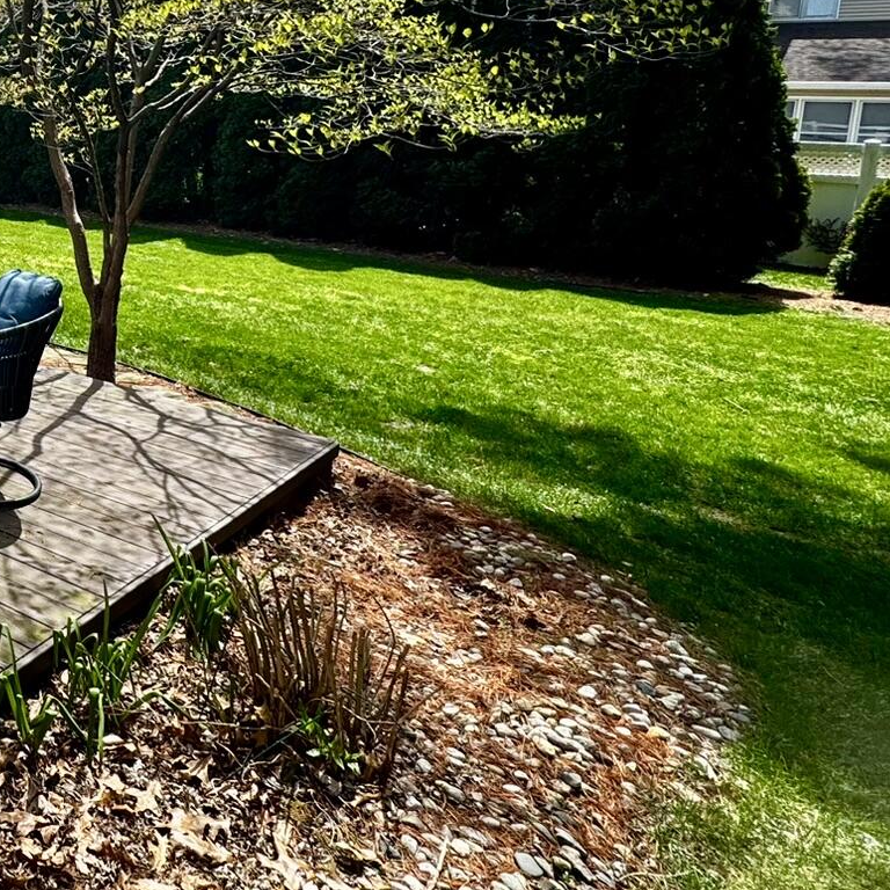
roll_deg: -0.8
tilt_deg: -6.6
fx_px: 960
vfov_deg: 47.6
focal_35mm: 33
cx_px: -240
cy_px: 210
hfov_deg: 35.6
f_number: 2.2
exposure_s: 1/669
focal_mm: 2.22
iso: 40
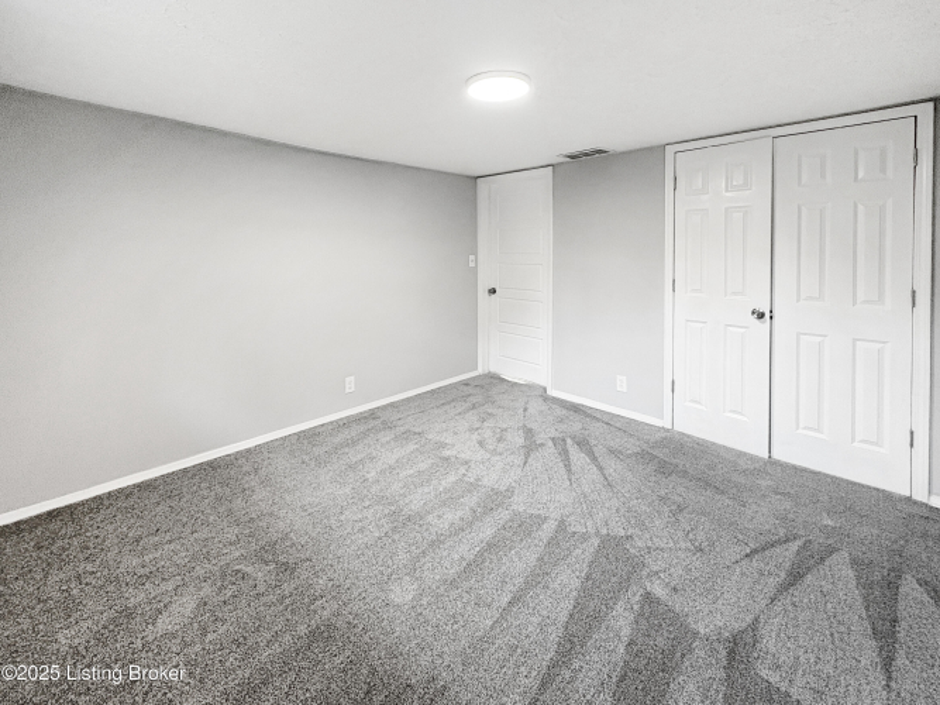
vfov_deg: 85.7
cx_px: 470
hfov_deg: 102.1
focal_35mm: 14
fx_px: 380
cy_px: 352
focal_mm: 2.22
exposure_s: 1/60
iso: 250
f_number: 2.2
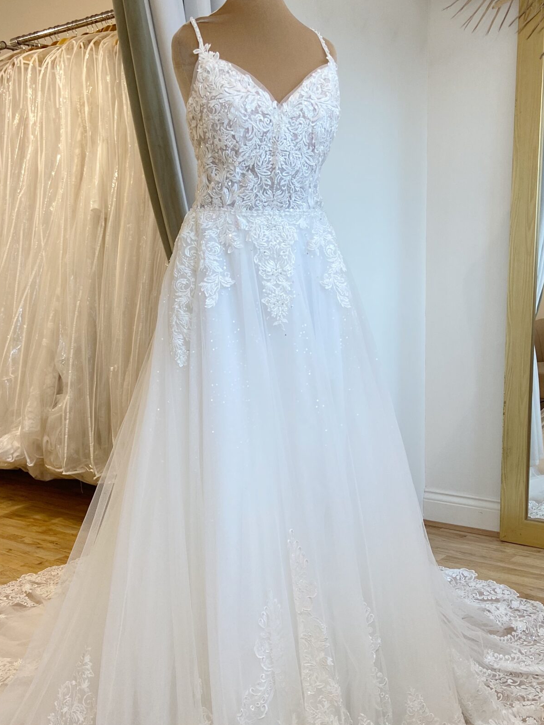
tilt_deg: -8.2
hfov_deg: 34.3
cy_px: 416
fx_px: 880
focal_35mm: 42
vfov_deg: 44.7
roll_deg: +2.3
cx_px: 251
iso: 80
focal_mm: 4.25
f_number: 1.8
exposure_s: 1/100
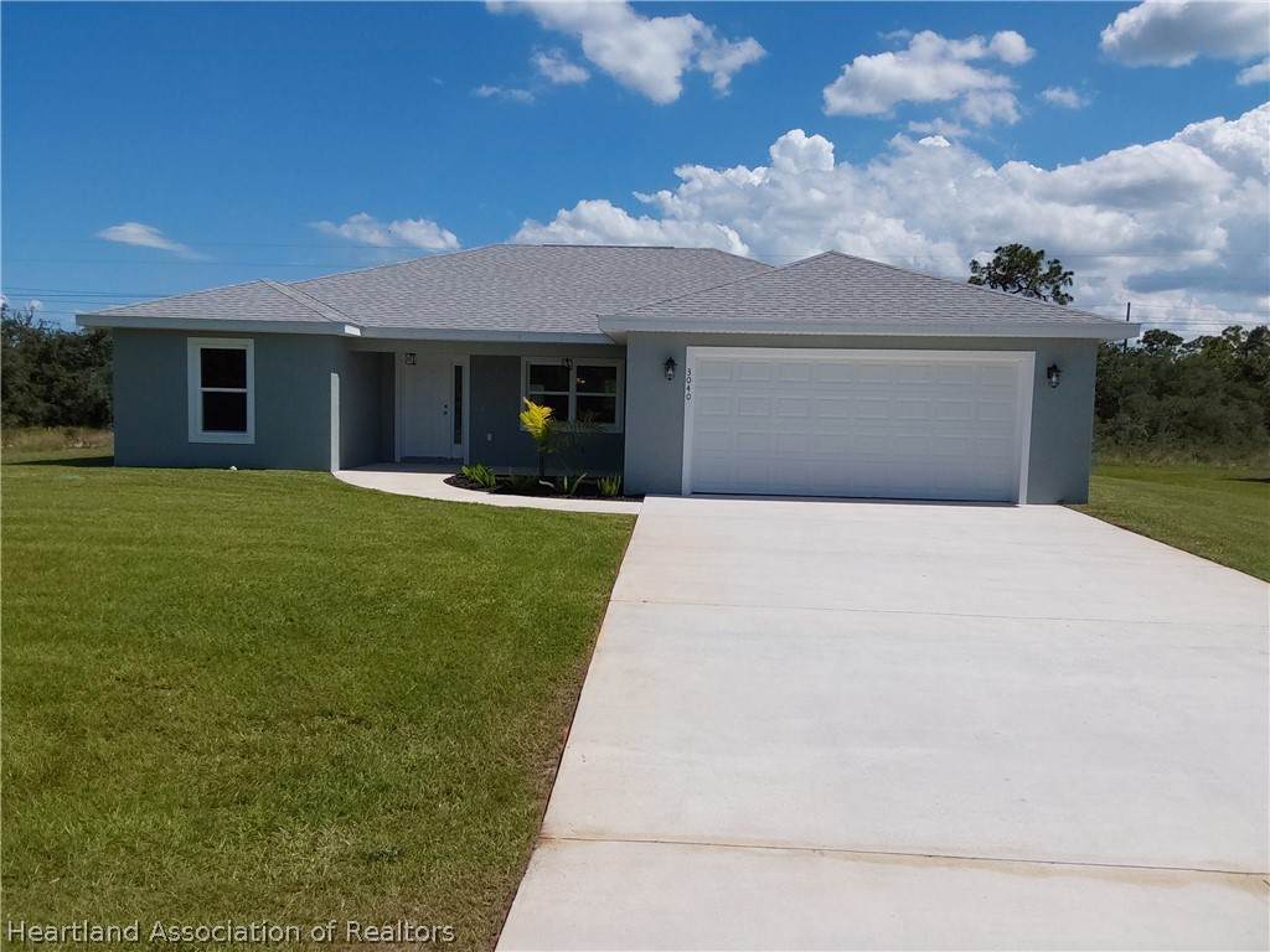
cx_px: 635
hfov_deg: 63.4
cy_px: 476
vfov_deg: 49.7
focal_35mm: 28
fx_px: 1027
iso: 50
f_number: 1.9
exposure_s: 1/4775
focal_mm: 2.91
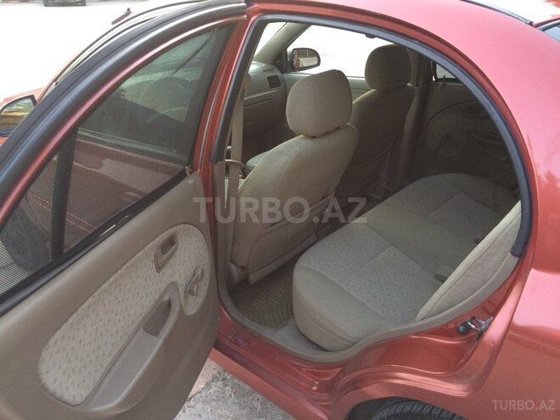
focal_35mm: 29
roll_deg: +0.5
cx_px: 280
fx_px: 469
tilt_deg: -27.8
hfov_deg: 61.7
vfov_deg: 48.2
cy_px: 210
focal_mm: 4.15
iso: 64
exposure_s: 1/33
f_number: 2.2
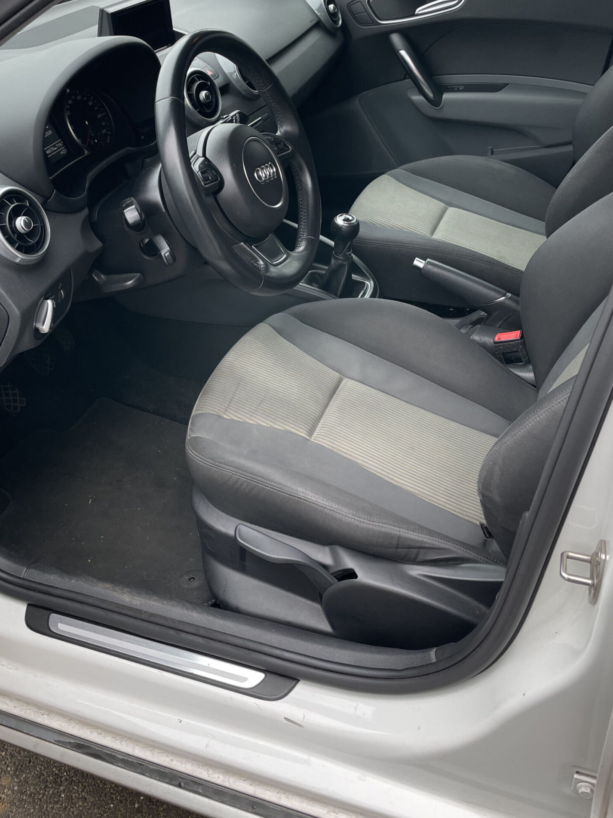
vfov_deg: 52.1
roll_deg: +3.3
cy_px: 307
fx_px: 827
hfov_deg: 40.7
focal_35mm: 35
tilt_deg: -29.9
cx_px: 291
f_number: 1.6
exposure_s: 1/121
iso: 50
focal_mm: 4.2
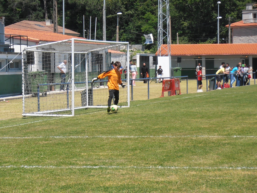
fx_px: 1232
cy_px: 96
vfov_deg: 8.9
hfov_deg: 11.9
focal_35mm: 166
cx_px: 128
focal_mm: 29.44
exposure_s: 1/1250
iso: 250
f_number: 5.9
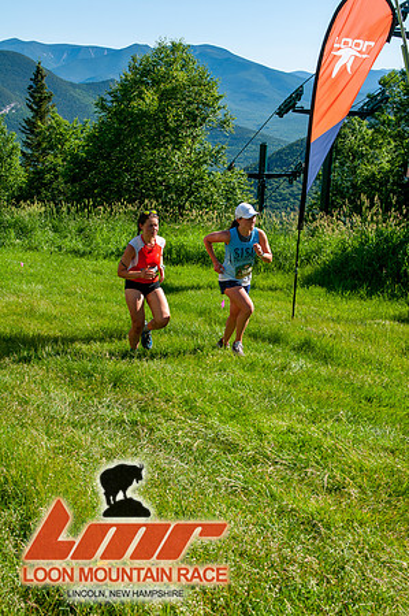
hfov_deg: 26.4
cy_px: 308
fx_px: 871
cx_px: 204
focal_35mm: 51
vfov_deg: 38.9
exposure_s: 1/400
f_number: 8
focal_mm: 34
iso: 200
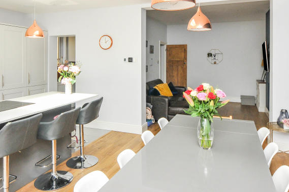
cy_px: 60
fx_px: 216
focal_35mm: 27
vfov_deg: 46.9
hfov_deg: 67.4
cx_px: 138
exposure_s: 1/125
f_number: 10
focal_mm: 10
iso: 400
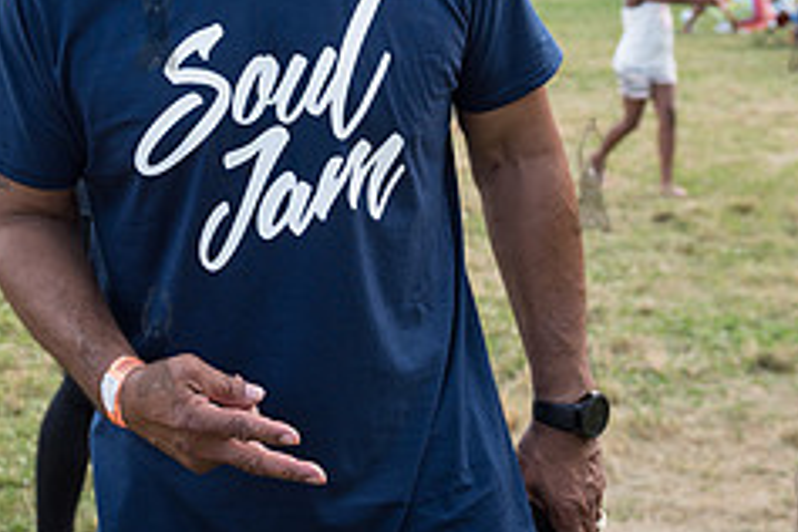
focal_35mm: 76
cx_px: 155
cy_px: 12
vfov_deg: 17.6
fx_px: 1685
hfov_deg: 26.1
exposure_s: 1/250
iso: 250
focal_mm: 31
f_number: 4
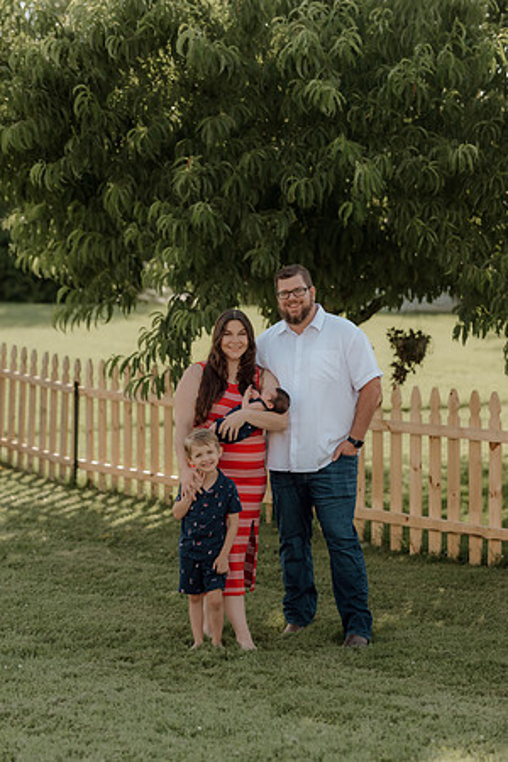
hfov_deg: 16.1
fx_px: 1799
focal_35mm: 85
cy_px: 381
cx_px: 254
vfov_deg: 23.9
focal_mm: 85
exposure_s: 1/320
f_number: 2.5
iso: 80
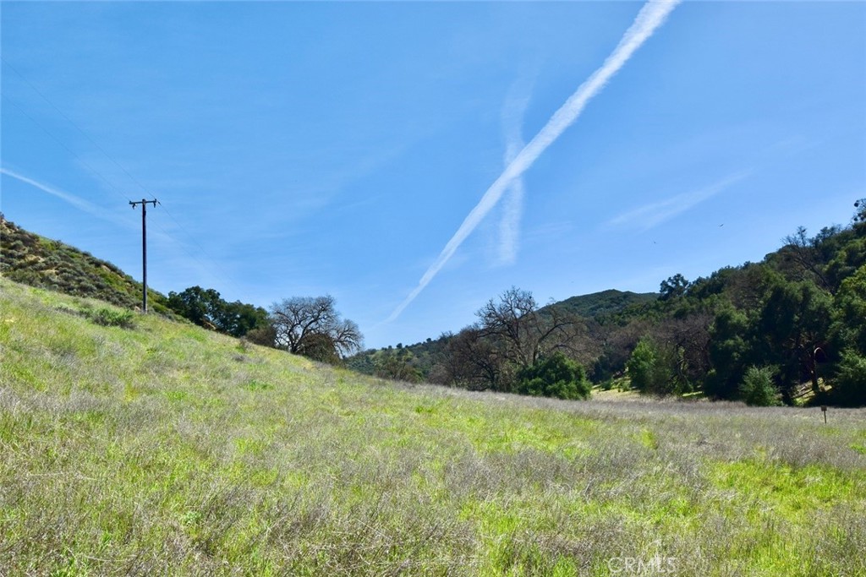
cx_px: 433
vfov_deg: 50.4
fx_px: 613
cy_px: 288
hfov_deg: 70.4
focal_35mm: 26
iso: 360
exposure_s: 1/500
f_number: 11
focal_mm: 17
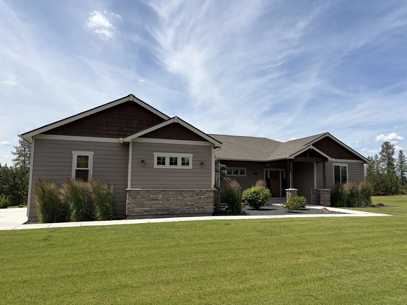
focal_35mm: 26
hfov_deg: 67.3
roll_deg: +0.1
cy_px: 152
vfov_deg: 53.1
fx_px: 306
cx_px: 204
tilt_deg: +6.3
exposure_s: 1/4608
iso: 50
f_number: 1.6
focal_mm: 5.96
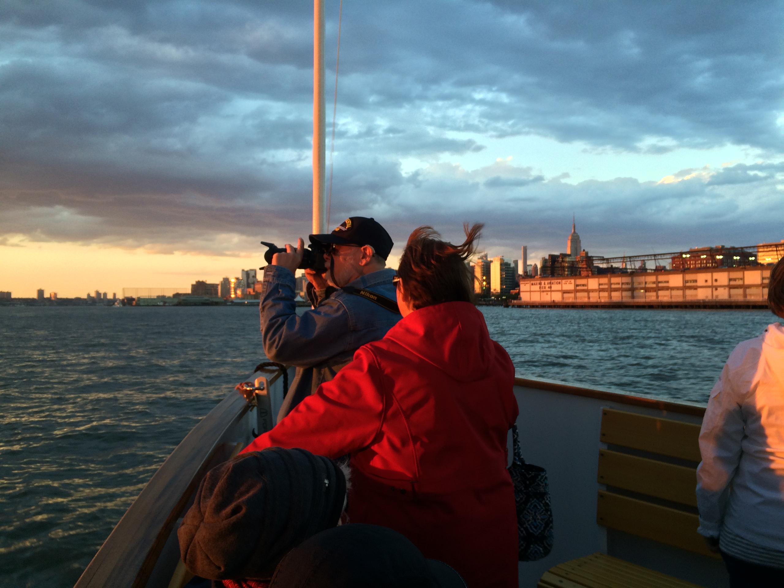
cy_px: 294
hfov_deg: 61.7
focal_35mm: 29
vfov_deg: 48.2
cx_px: 392
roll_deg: +0.7
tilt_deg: -0.4
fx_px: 657
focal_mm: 4.15
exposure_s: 1/60
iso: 50
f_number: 2.2
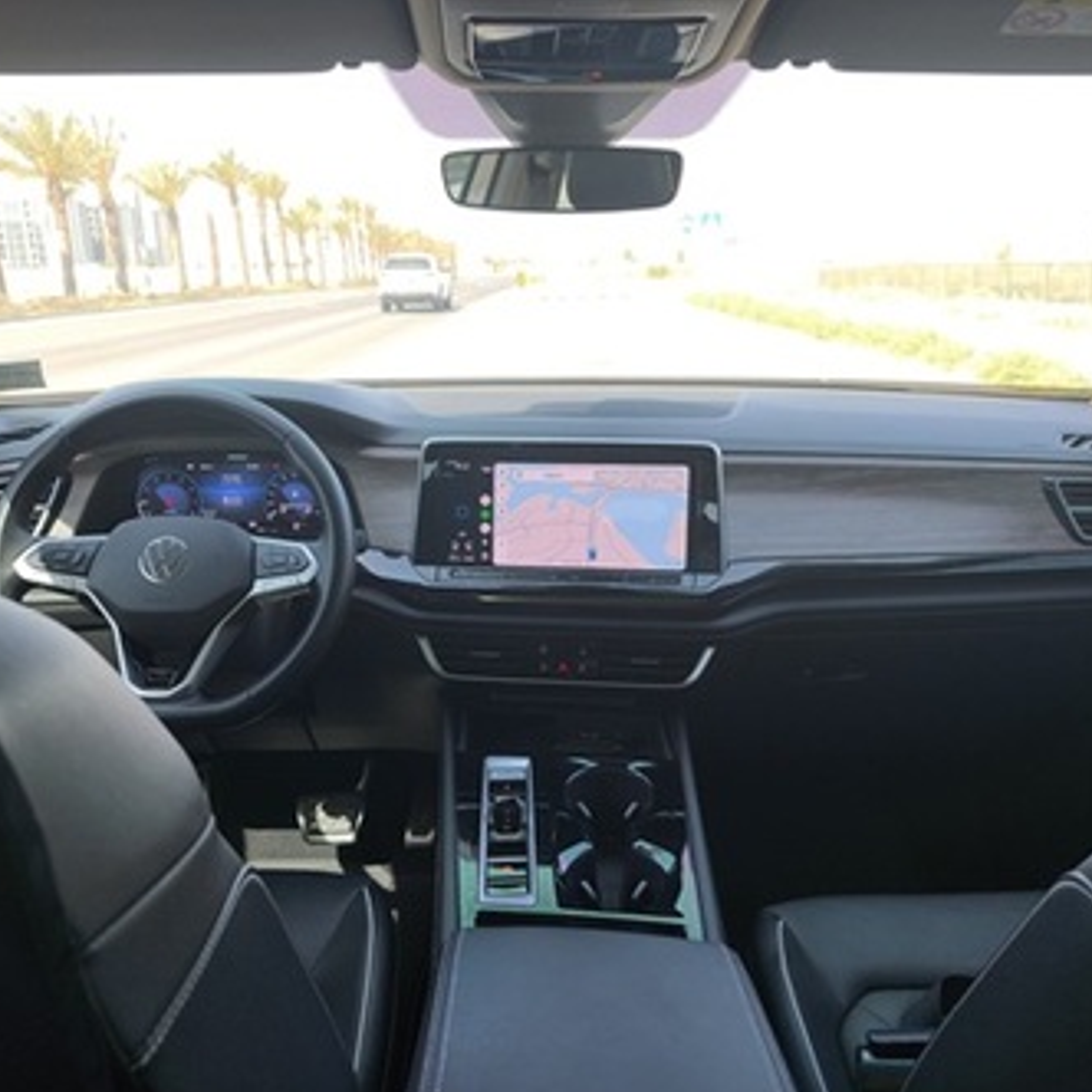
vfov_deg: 57.3
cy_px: 561
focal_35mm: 28
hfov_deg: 57.3
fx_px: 999
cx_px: 541
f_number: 1.6
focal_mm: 6.57
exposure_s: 1/393
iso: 80
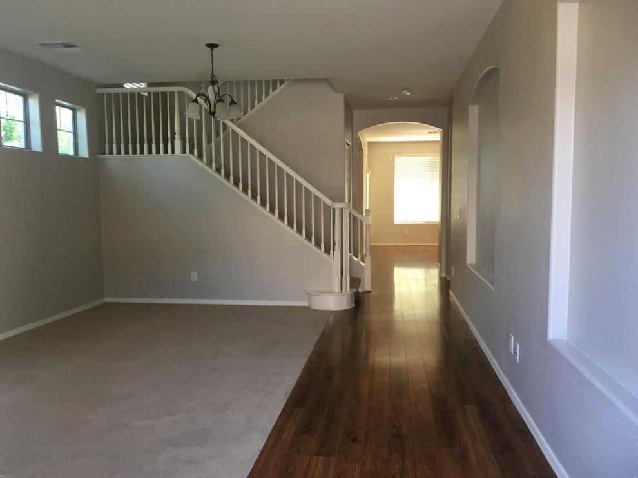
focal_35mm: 30
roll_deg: +1.1
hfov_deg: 60.0
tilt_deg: -5.2
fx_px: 553
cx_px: 320
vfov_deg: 46.8
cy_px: 245
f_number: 2.2
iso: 40
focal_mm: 4.15
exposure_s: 1/30
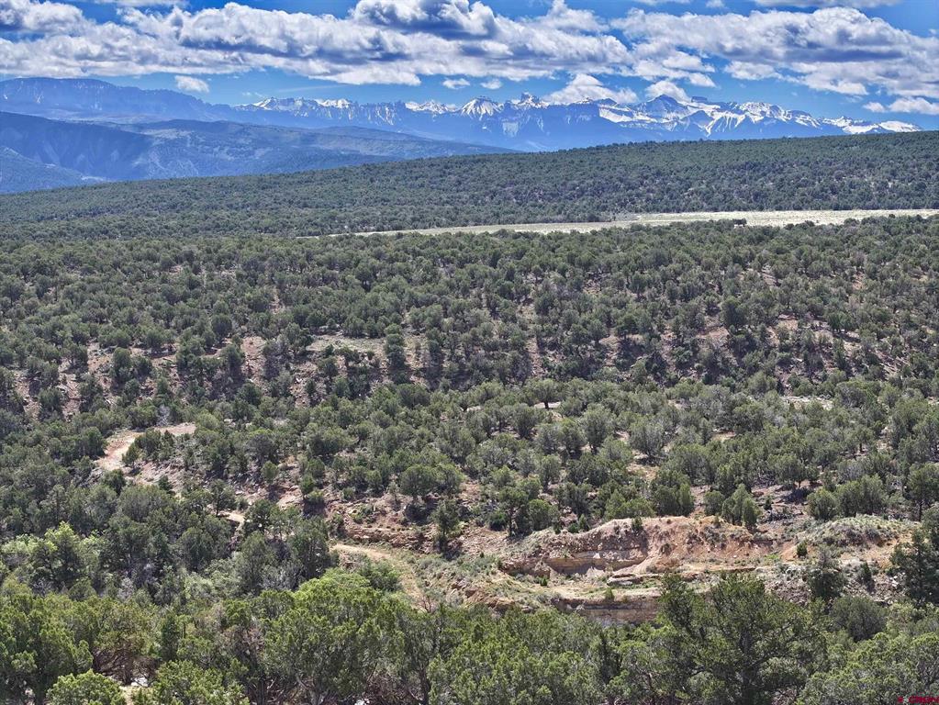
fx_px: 1900
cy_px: 352
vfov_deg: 21.0
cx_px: 470
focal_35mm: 70
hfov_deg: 27.8
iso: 240
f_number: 2.8
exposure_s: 1/2500
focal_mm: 19.35
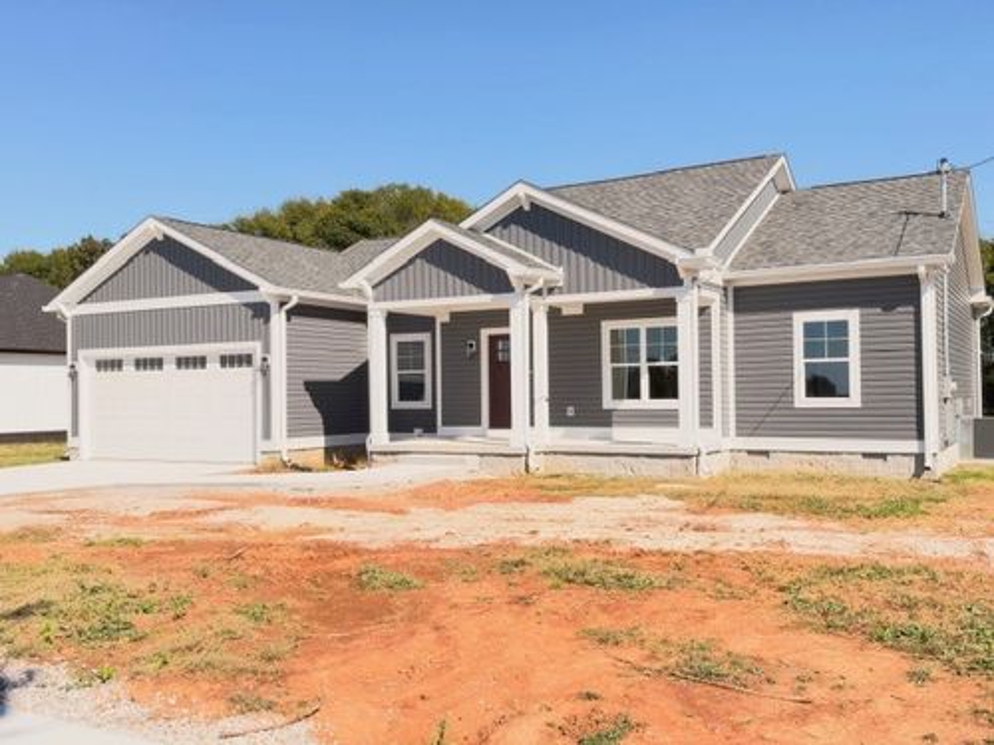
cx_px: 497
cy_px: 372
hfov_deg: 55.4
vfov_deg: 42.9
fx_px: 948
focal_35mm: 33
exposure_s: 1/2415
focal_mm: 6.93
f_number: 1.8
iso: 100
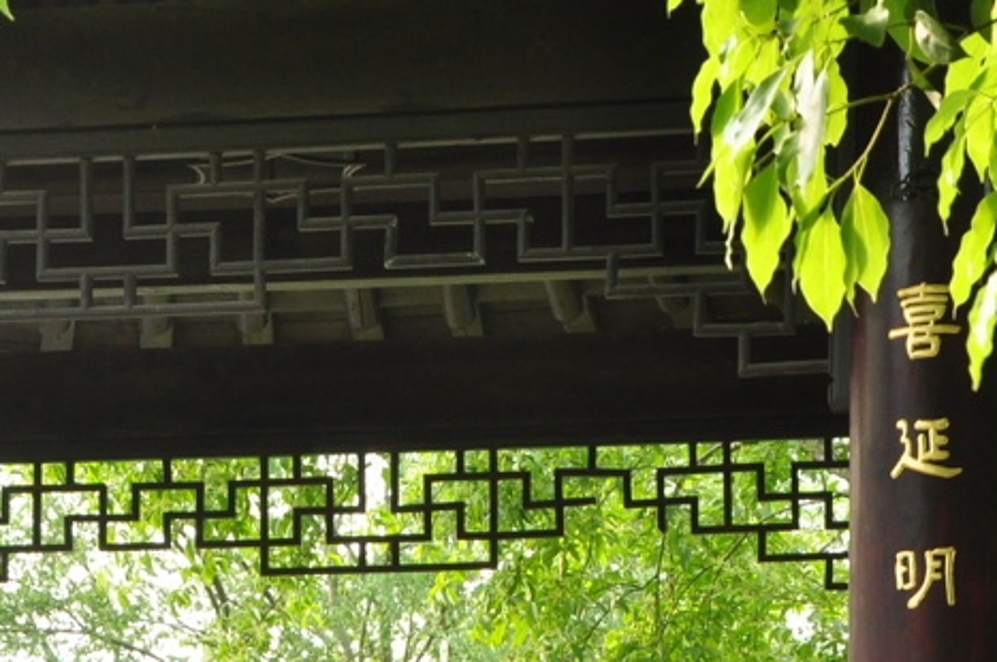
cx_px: 380
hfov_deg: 11.4
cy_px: 905
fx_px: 4978
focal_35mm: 180
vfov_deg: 7.5
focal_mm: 40
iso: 400
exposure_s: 1/40
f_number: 10
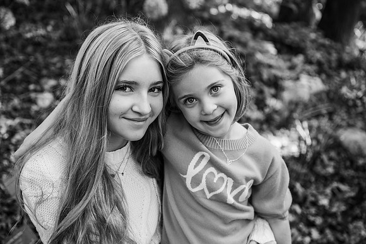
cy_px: 122
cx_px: 183
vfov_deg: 26.2
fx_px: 525
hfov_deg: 38.4
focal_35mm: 52
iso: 500
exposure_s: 1/320
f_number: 3.5
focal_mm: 50
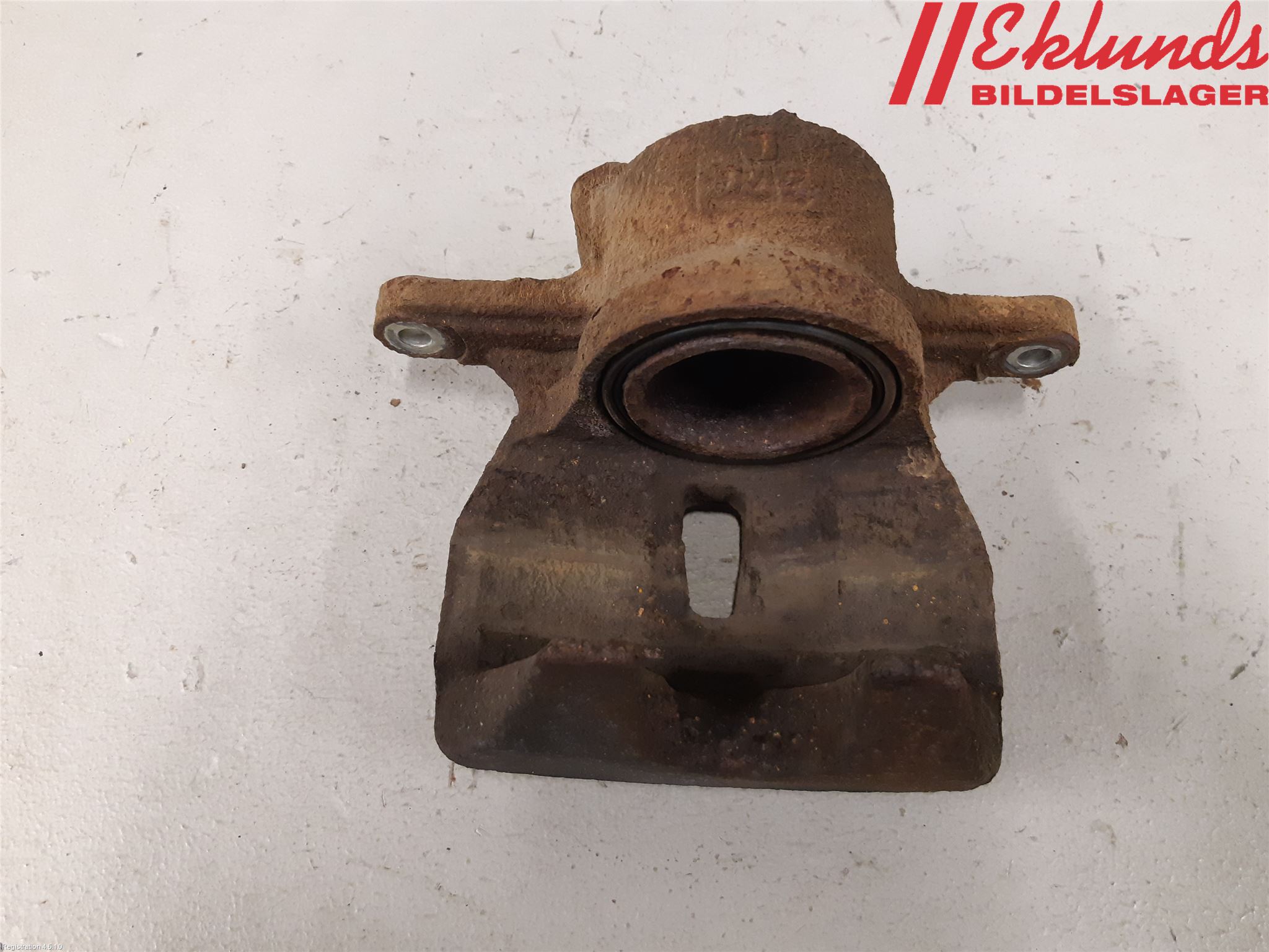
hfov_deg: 67.3
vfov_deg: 53.1
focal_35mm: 26
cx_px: 634
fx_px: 953
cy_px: 476
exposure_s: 1/50
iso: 250
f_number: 1.7
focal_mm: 3.93
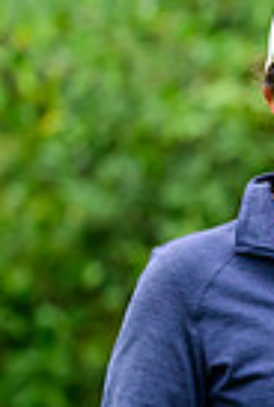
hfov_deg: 3.6
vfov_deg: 5.5
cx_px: 777
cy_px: 373
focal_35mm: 376
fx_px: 4271
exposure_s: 1/1250
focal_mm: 89
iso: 1600
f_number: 2.8
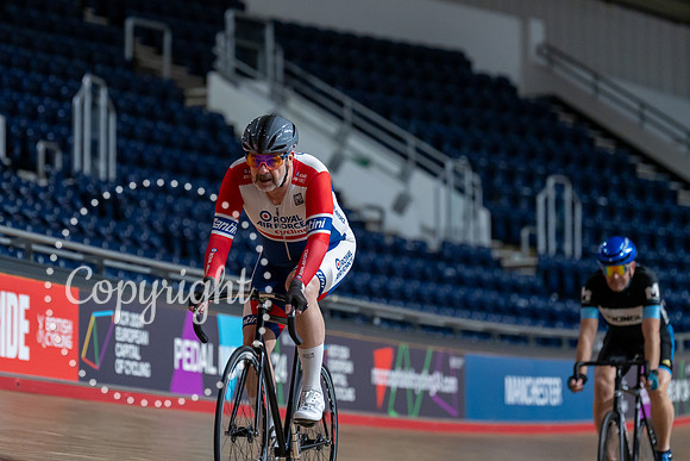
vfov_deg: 7.0
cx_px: 270
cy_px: 155
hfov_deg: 10.4
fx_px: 3775
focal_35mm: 197
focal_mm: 146
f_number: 2.8
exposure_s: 1/800
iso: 3200
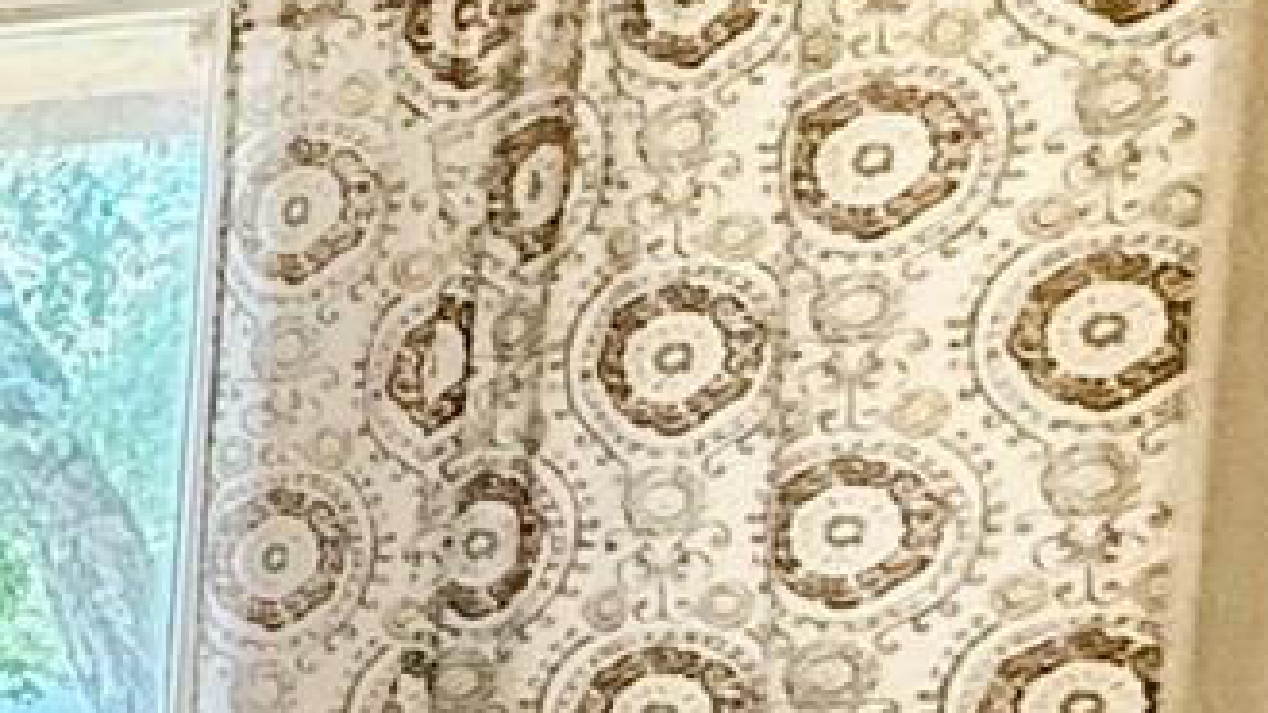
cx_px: -1819
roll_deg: -0.2
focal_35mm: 95
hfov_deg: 14.4
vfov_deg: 12.2
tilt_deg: -4.3
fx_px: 3194
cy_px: 1056
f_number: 2.2
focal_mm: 2.22
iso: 500
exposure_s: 1/120
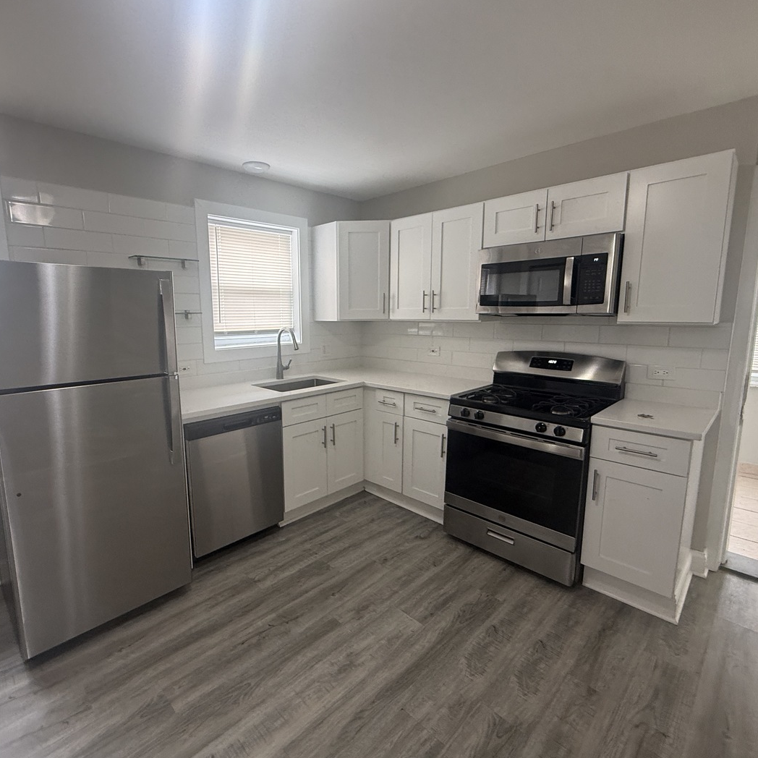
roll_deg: +1.1
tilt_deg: -9.1
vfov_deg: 84.0
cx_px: 337
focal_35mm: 17
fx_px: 421
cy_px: 376
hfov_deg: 83.7
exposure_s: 1/60
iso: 200
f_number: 2.2
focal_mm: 2.22
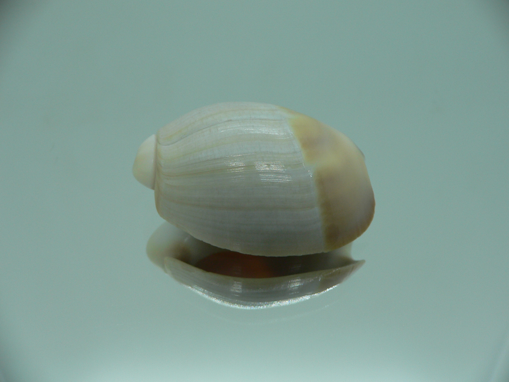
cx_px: 254
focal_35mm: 35
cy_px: 191
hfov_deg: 52.6
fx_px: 515
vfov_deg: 40.7
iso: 80
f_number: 2.8
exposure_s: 1/80
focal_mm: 4.6
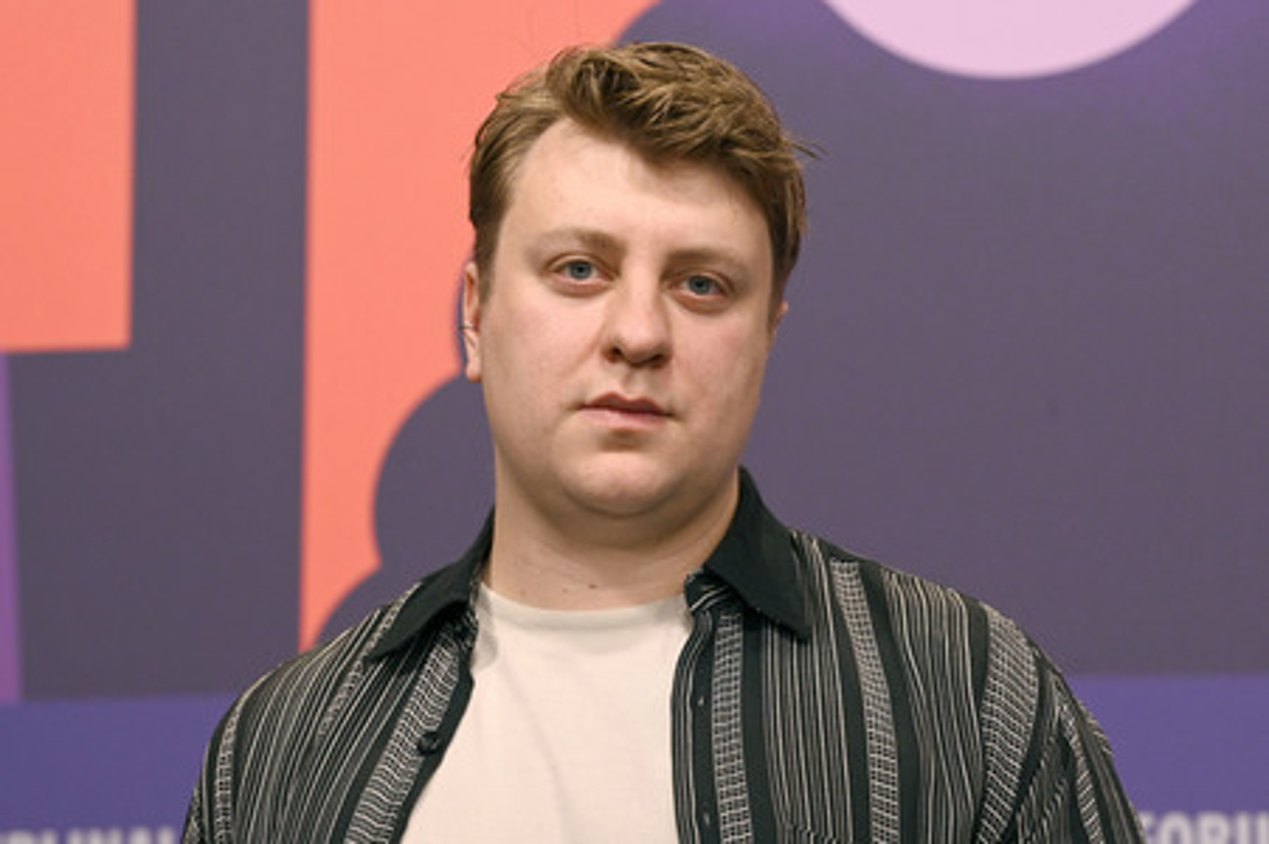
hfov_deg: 15.2
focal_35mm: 135
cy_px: 422
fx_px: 4755
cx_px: 634
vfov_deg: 10.1
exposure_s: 1/400
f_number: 6.3
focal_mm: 135
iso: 4000
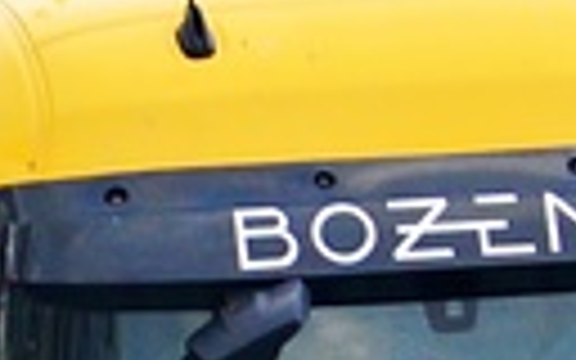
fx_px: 29889
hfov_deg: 1.1
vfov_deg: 0.7
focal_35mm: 1904
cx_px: -126
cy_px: 652
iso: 640
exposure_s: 1/400
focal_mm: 200
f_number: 9
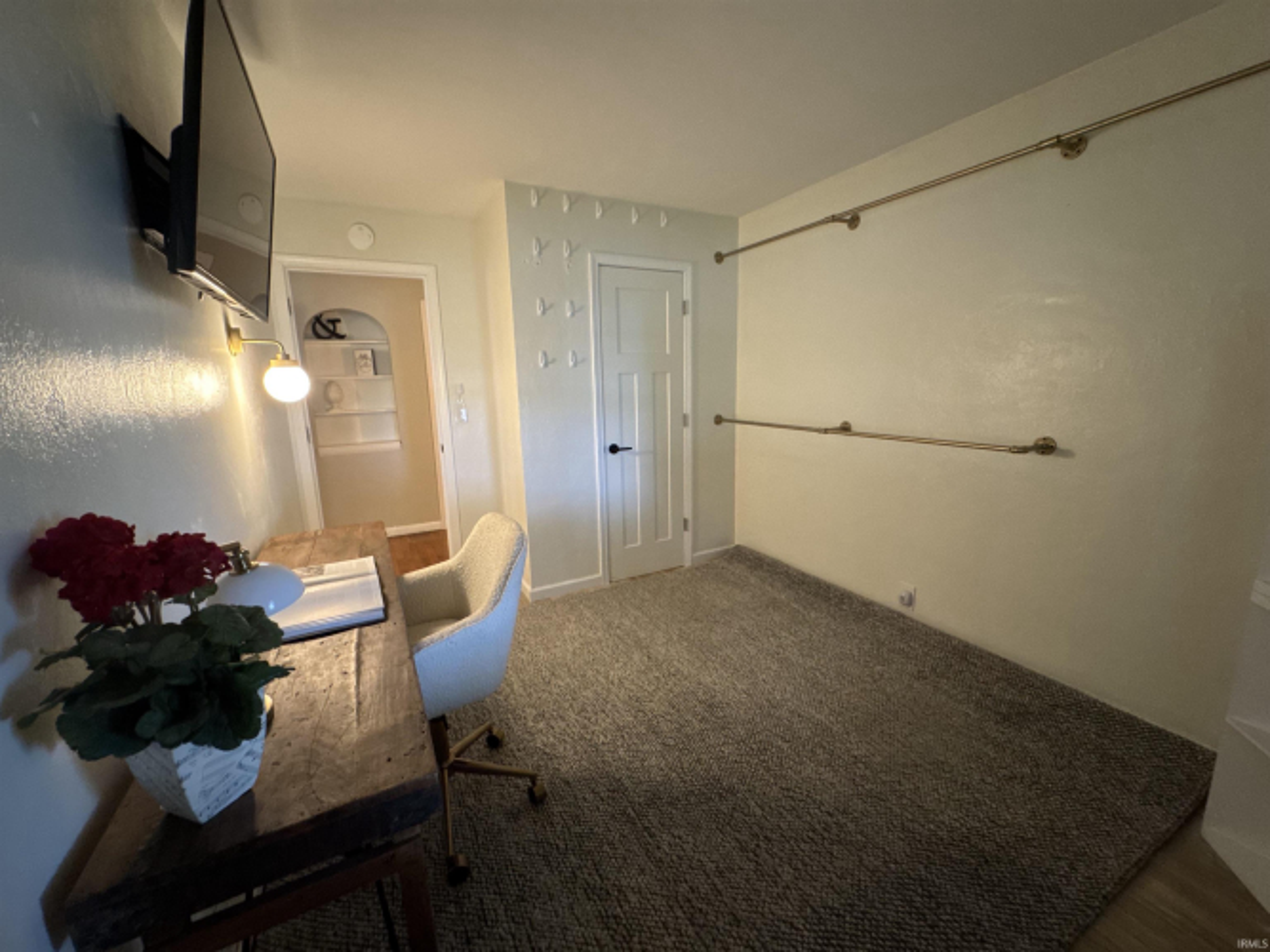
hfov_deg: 102.1
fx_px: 514
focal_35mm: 14
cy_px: 476
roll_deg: +1.6
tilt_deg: -10.8
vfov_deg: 85.7
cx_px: 635
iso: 800
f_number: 2.2
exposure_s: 1/60
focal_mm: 2.22
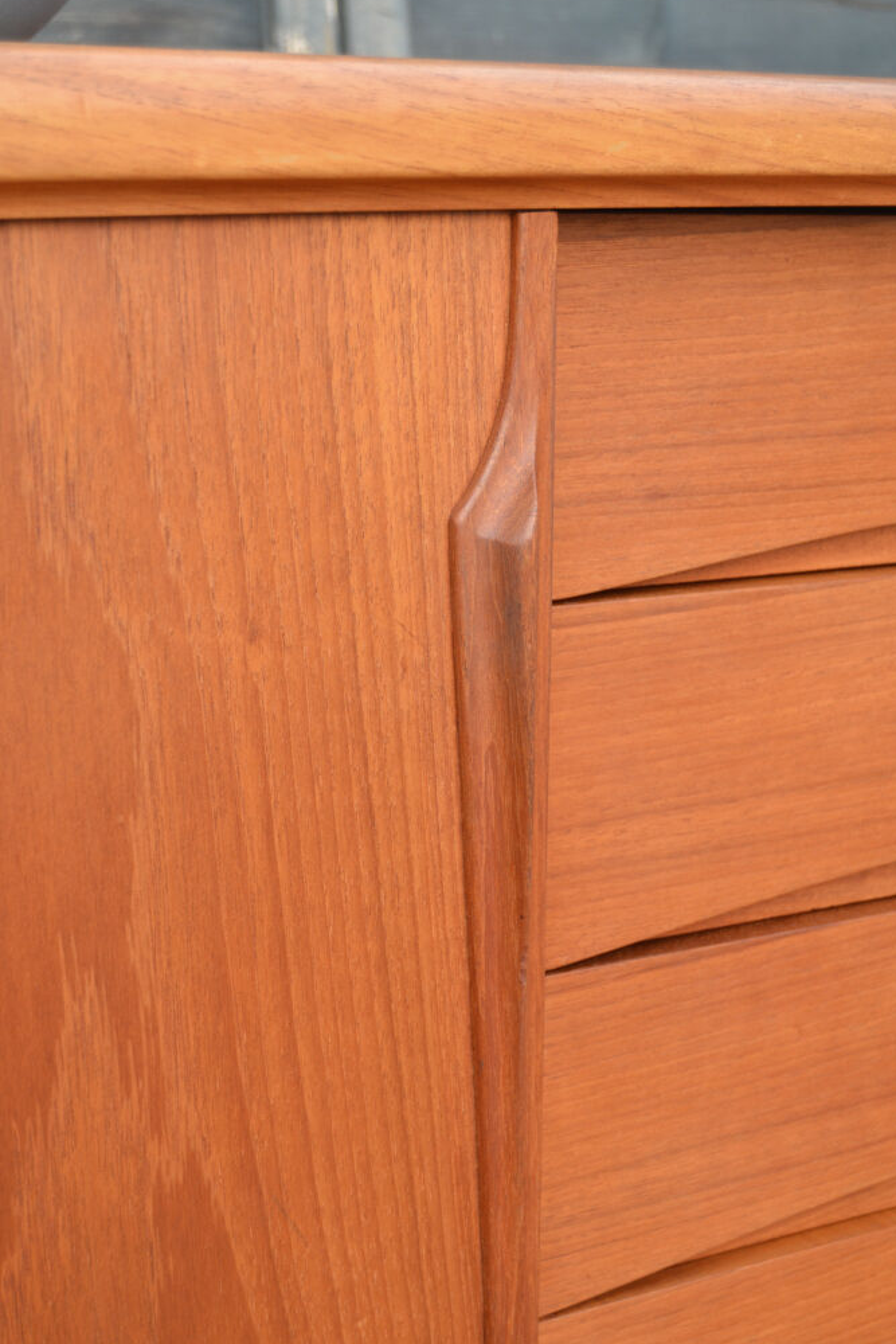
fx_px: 2351
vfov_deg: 31.9
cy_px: 685
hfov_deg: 21.6
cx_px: 459
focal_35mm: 63
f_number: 5.6
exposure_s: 1/125
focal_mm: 40
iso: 360
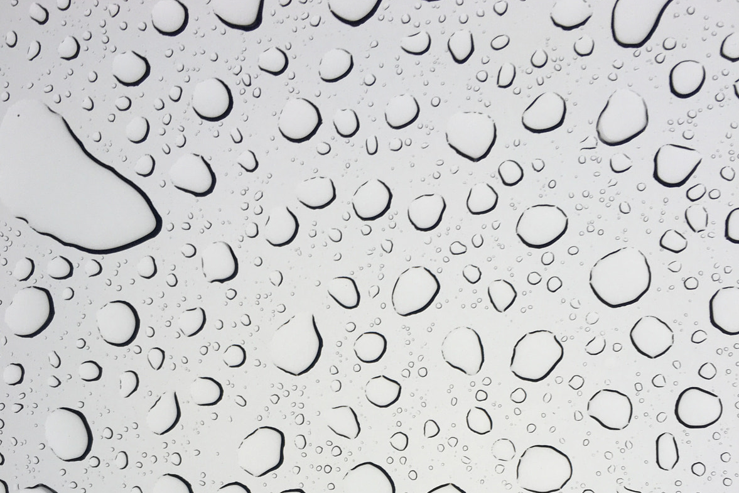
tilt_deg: +79.4
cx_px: 367
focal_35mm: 41
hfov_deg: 47.4
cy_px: 485
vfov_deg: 30.5
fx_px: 842
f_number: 2.2
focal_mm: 4.15
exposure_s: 1/60
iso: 25
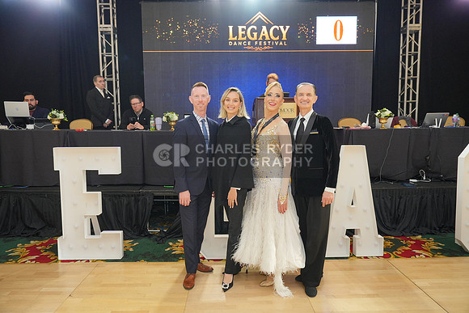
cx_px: 234
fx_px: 339
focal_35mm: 26
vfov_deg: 49.6
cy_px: 156
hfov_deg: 69.4
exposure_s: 1/200
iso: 2000
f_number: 4
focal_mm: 26
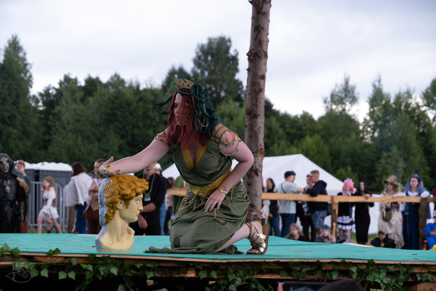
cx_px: 218
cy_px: 146
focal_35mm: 80
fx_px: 969
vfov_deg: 17.1
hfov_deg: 25.4
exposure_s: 1/1000
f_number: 3.6
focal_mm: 53.3
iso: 800
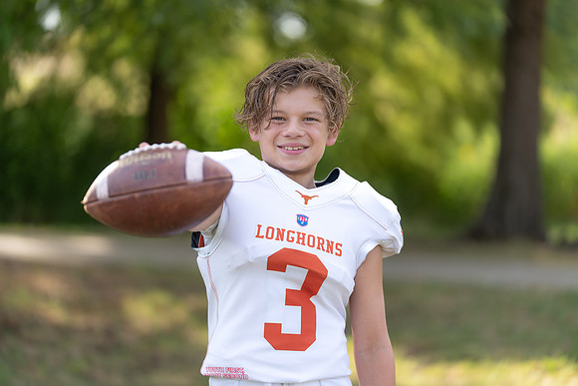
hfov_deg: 15.4
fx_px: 2136
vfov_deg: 10.3
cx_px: 289
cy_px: 193
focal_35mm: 133
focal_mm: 133
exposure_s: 1/400
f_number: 2.8
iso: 100
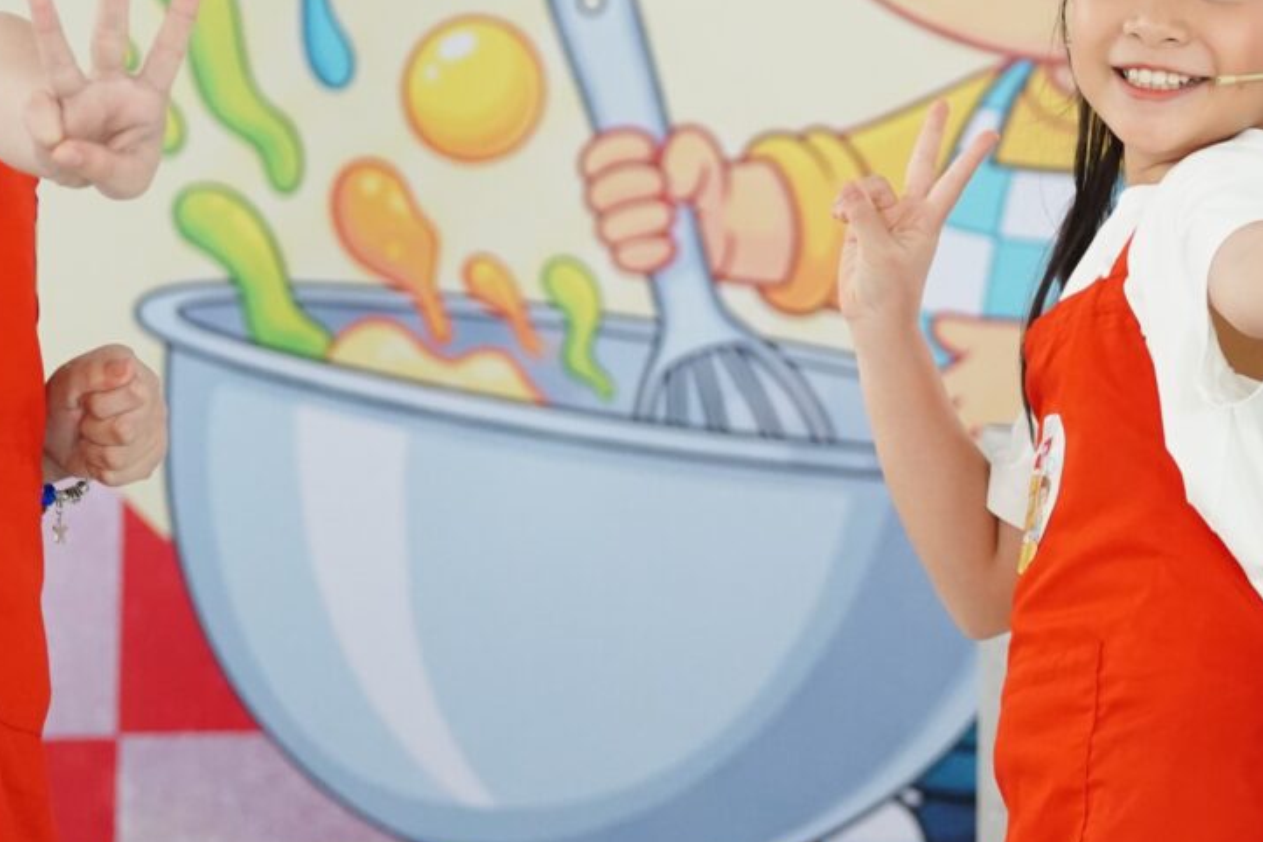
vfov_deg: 4.0
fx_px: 12165
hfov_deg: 5.9
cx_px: 1151
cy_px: 377
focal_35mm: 347
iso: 4000
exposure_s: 1/320
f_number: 5.6
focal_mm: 122.3
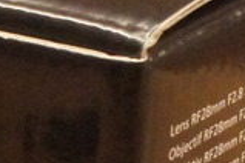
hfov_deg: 7.9
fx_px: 1768
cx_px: -20
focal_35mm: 260
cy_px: 288
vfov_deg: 5.2
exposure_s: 1/60
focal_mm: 23
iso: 6400
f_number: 16
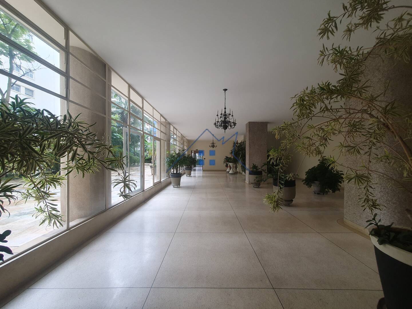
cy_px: 154
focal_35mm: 13
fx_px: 155
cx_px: 206
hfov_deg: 106.2
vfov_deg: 89.9
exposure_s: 1/120
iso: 64
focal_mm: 1.8
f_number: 2.2
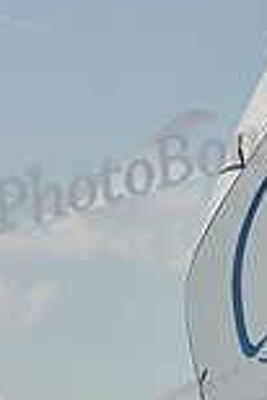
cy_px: 265
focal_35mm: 264
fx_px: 2930
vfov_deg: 7.8
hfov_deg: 5.1
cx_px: 491
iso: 400
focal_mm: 70
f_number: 9
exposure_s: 1/1600
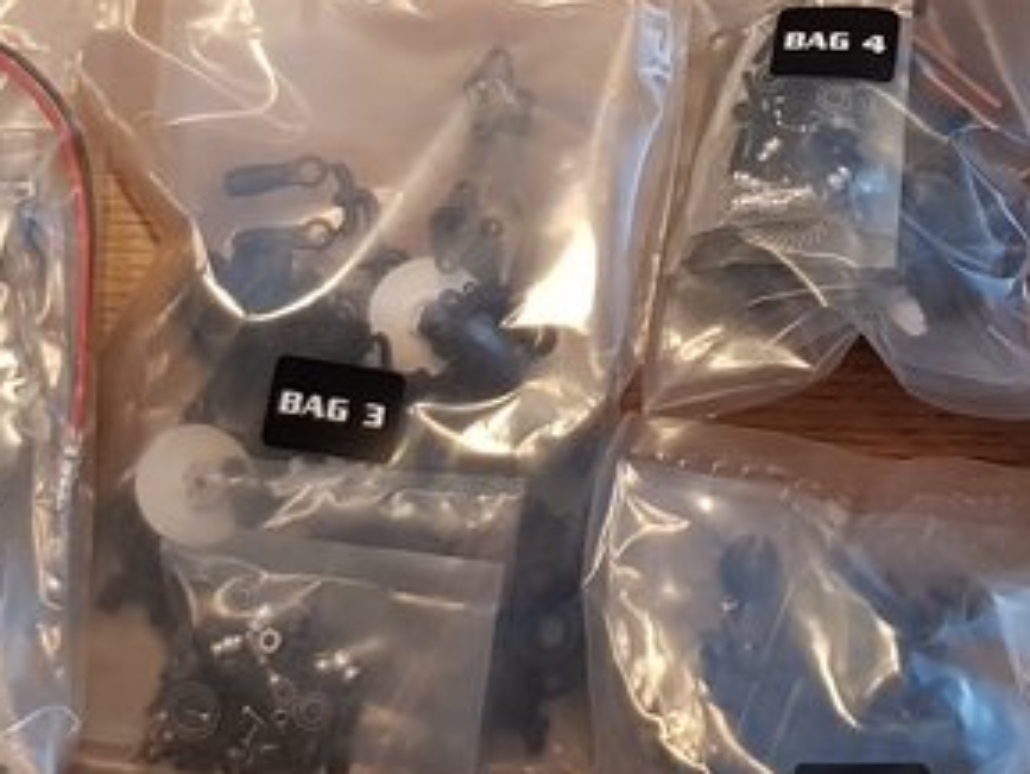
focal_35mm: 90
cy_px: 103
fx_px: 2679
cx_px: 677
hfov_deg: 21.7
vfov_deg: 16.3
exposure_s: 1/22
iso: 200
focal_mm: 4.2
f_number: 1.7
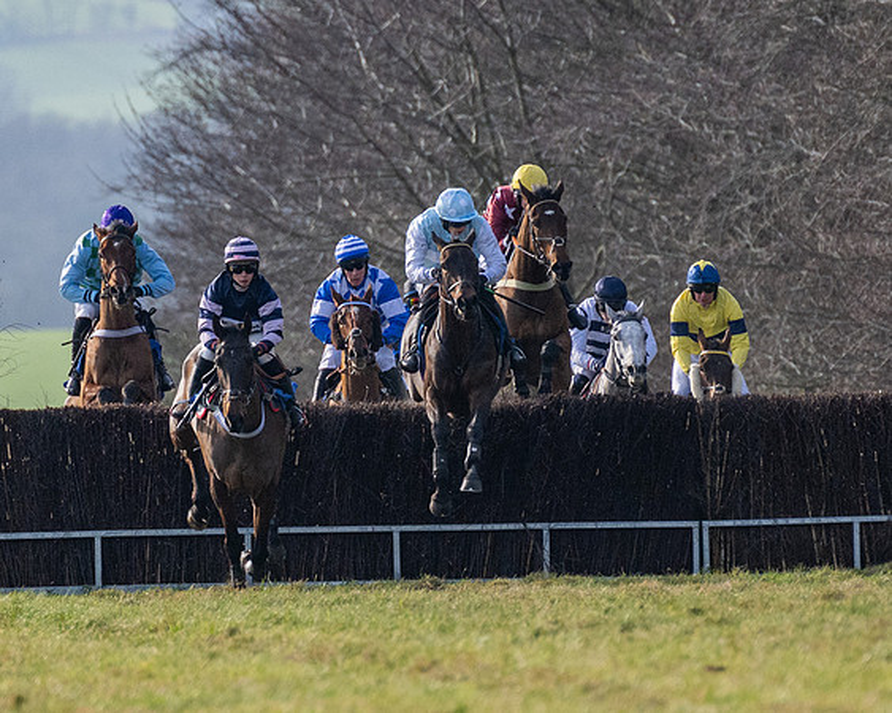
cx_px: 449
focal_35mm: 899
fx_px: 23736
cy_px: 464
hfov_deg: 2.2
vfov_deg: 1.7
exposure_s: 1/3200
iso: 400
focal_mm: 280
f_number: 4
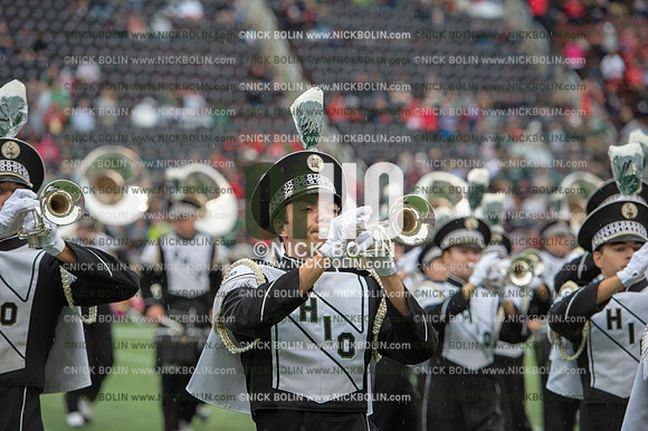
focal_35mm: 145
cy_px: 216
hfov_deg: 14.2
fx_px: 2608
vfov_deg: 9.5
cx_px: 324
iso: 400
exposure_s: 1/500
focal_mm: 145
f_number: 4
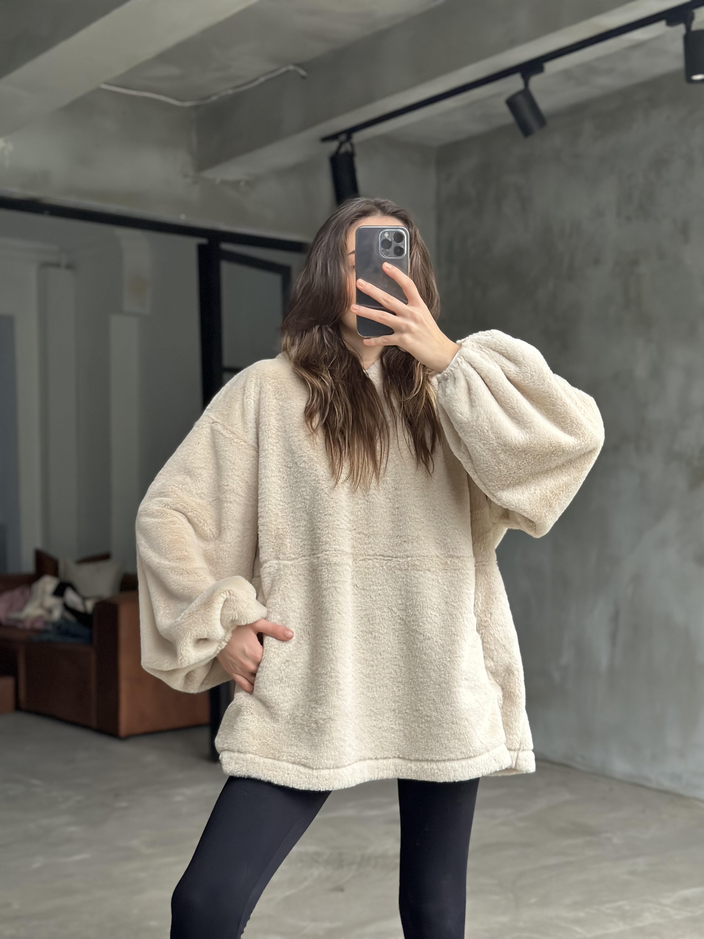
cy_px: 470
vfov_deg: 39.7
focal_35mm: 48
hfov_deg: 30.3
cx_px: 352
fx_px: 1302
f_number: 1.78
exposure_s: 1/60
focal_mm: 6.86
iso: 320
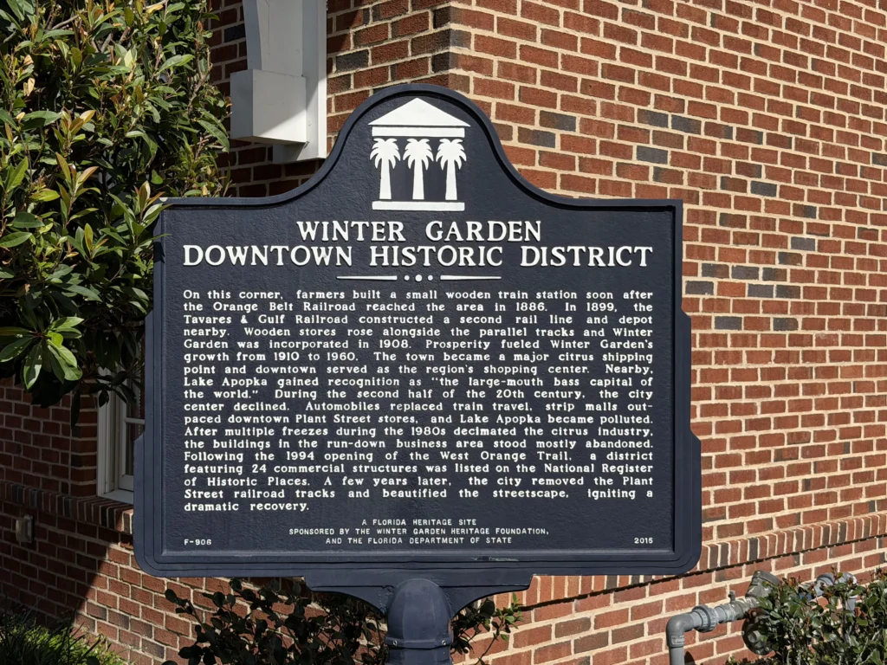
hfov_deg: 39.7
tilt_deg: -0.7
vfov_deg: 30.3
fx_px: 1230
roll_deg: -0.8
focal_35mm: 48
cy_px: 332
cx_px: 444
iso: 64
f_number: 1.78
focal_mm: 6.76
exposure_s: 1/4587
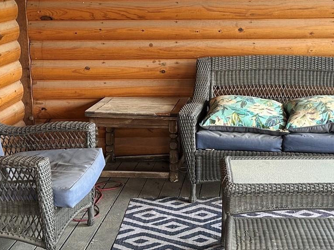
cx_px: 224
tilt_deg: -8.0
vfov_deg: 22.7
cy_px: 56
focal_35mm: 64
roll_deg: +0.7
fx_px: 618
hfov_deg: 30.0
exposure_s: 1/121
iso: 125
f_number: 1.78
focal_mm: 6.86
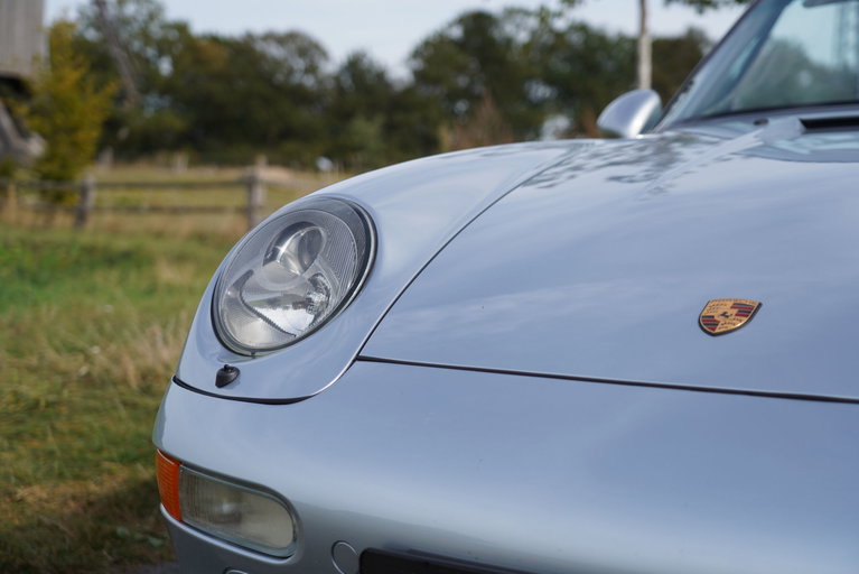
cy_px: 287
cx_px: 430
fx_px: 1337
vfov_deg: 24.2
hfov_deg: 35.6
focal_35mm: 56
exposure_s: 1/800
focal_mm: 56
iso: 100
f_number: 4
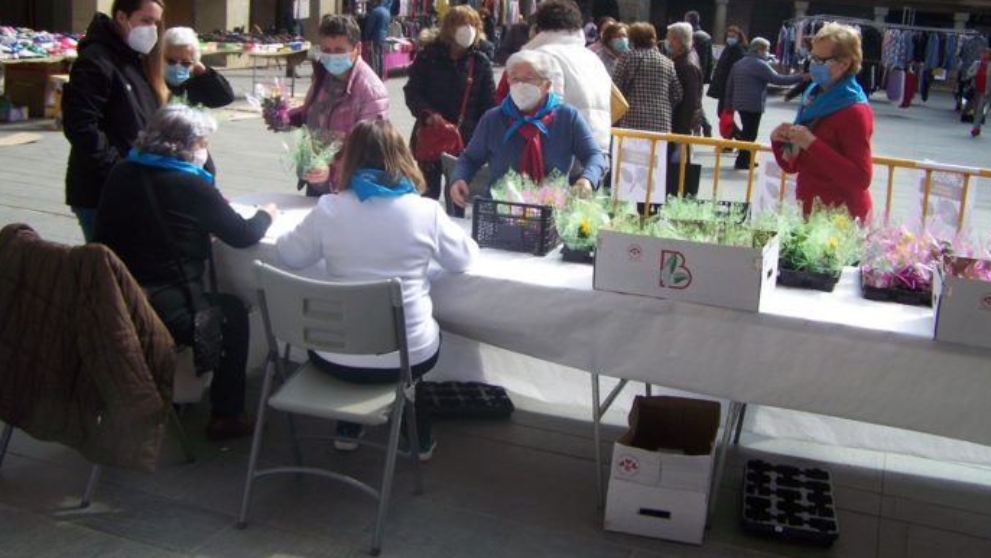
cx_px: 496
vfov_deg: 28.2
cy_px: 199
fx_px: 1104
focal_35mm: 42
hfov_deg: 48.4
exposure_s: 1/500
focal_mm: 6.3
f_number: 2.8
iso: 64
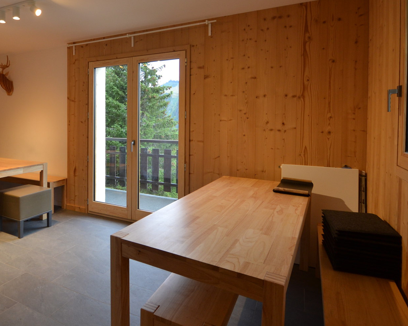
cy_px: 124
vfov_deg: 62.3
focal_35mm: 22
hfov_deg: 73.5
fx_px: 266
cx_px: 147
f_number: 3.5
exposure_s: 1/60
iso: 400
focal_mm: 10
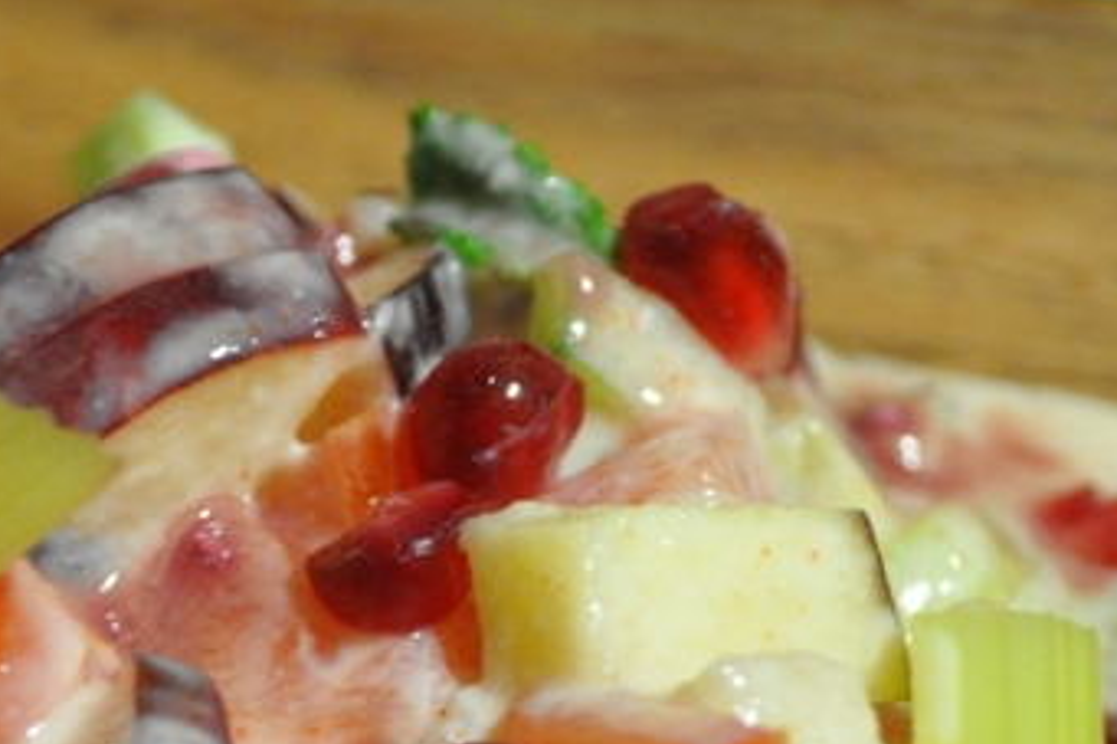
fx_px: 3628
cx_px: 183
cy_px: 741
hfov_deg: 17.3
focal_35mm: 117
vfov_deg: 11.6
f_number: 4.2
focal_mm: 26
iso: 1600
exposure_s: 1/50
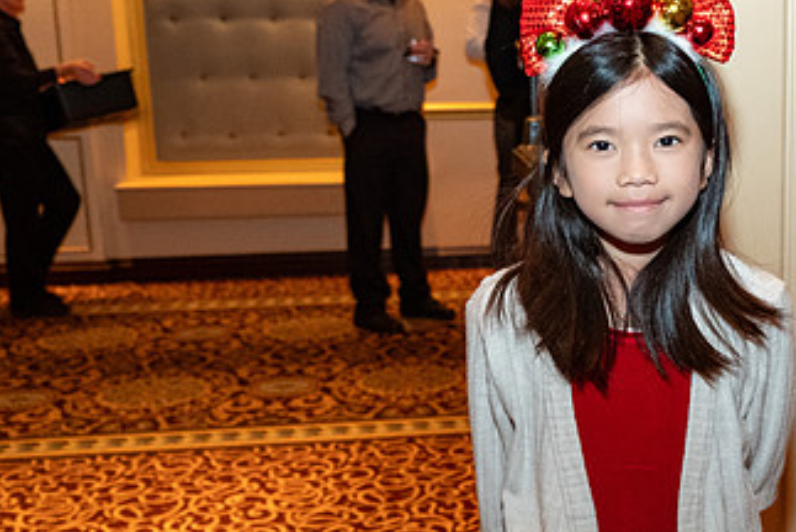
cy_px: 297
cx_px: 668
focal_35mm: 52
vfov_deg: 26.0
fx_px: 1151
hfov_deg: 36.5
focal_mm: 19.6
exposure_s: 1/125
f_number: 2.8
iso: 2500
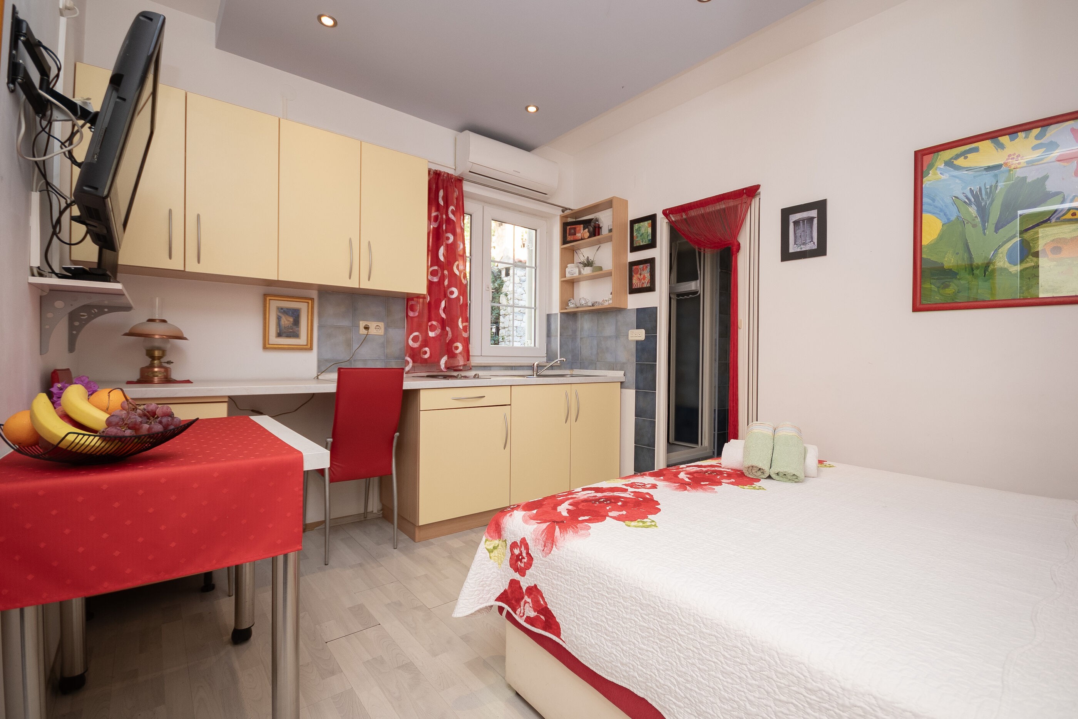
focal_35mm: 15
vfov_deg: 77.3
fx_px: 449
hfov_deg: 100.4
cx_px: 539
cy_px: 360
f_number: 4
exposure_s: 1/60
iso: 220
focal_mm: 10
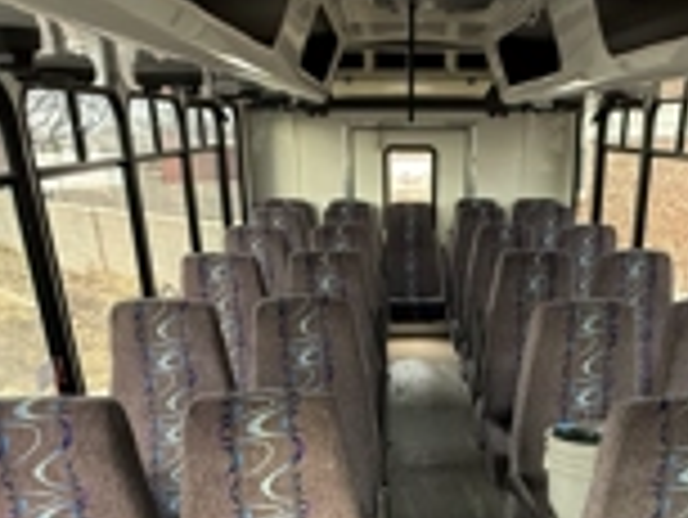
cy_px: 441
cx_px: 432
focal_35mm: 33
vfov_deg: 40.5
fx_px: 656
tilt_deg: -23.3
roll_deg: +0.2
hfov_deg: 54.7
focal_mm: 2.22
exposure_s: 1/99
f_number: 2.2
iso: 320
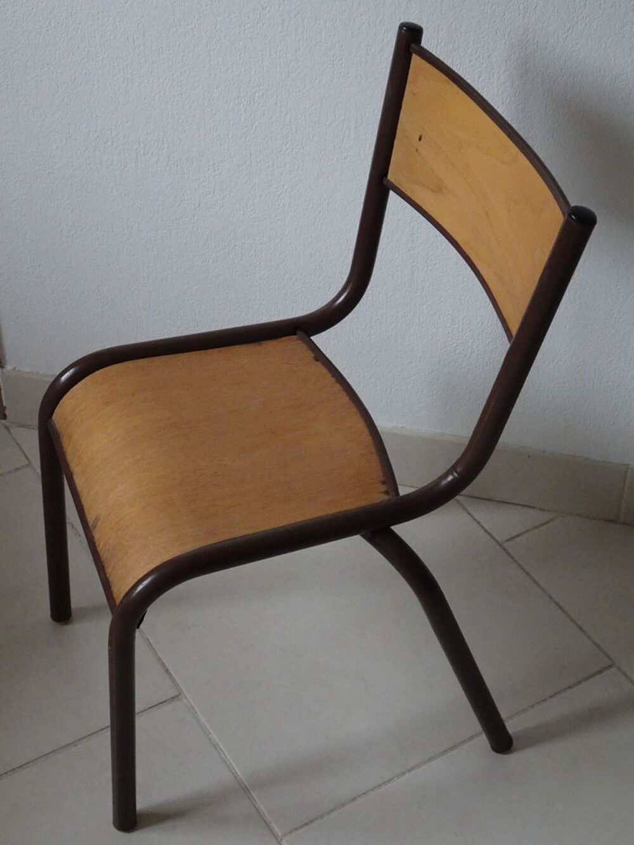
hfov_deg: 26.1
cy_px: 422
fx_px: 1367
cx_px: 317
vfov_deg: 34.3
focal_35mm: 56
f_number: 4.5
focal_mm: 9.52
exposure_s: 1/50
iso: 800
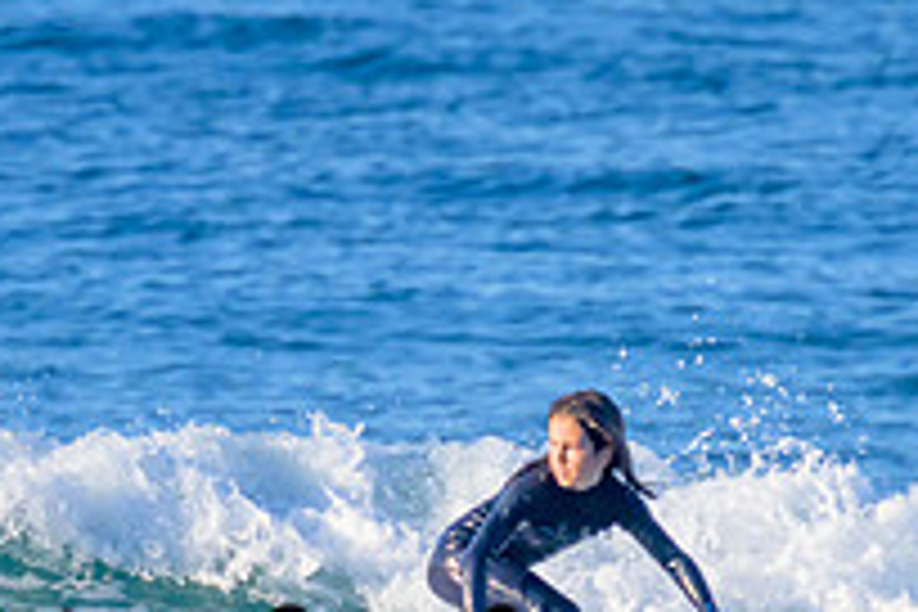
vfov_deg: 0.6
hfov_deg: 0.9
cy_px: 637
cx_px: 450
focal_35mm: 2276
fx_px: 58033
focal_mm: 800
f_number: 11
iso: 1600
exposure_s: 1/2000
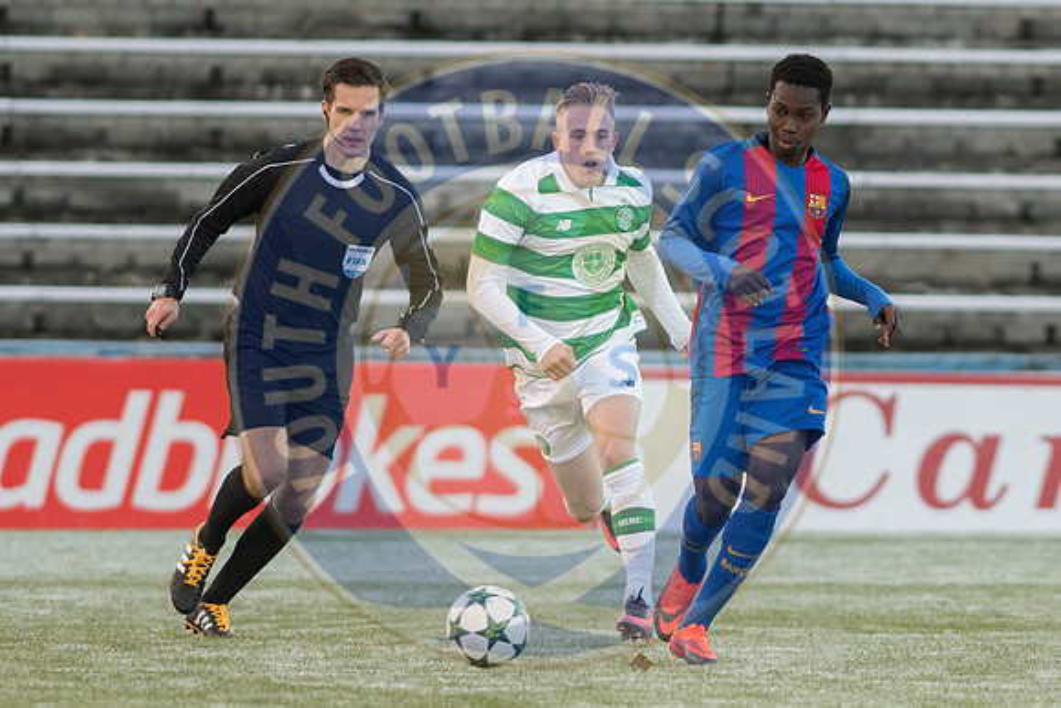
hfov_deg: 4.6
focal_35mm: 450
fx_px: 13265
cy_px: 354
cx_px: 530
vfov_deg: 3.1
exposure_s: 1/1000
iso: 800
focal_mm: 300
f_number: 3.5
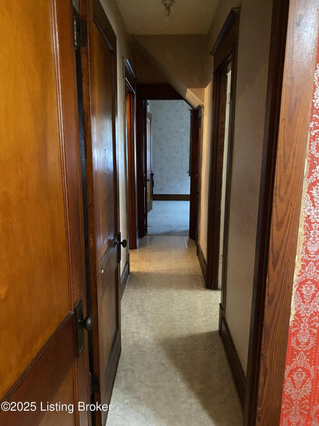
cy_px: 213
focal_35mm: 26
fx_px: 320
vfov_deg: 67.3
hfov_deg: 53.0
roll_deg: +0.3
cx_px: 160
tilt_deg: -12.3
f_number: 1.8
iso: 1000
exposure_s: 1/30
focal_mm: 4.25
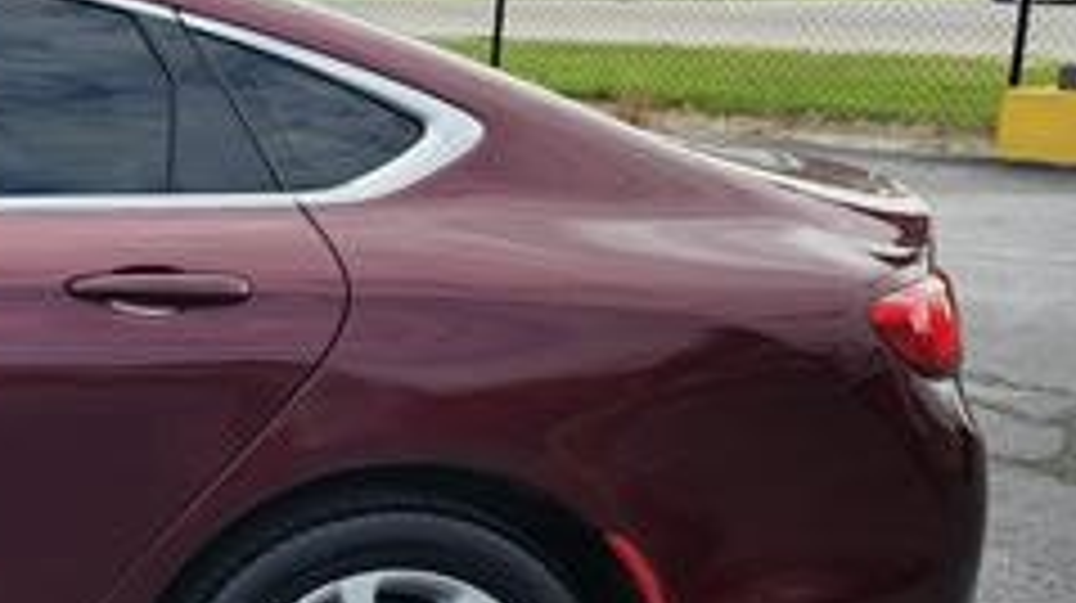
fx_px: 2395
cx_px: -500
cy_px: 468
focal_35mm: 84
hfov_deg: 21.6
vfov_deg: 14.3
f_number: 1.8
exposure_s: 1/805
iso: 25
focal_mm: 5.54
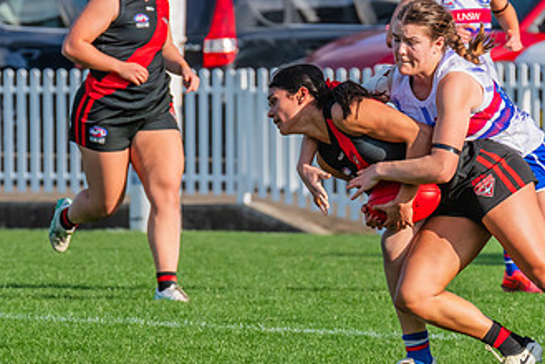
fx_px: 12273
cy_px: 168
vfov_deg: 1.7
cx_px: 342
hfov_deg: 2.5
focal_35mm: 810
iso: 800
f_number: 10
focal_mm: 360
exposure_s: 1/1250
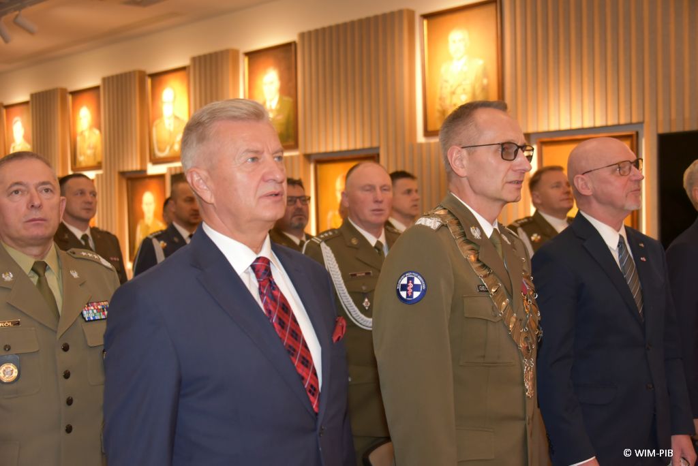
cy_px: 233
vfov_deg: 29.9
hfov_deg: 43.6
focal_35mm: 45
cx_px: 349
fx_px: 873
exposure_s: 1/60
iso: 3200
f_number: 4.2
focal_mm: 45
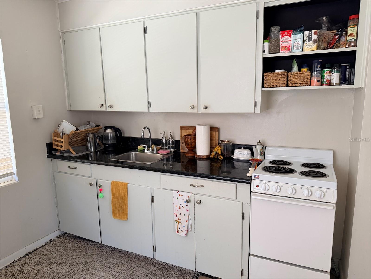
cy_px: 140
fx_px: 257
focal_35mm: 24
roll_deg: +1.9
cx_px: 186
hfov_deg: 71.6
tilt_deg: -10.2
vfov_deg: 56.8
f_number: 1.78
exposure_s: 1/89
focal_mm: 6.76
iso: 200
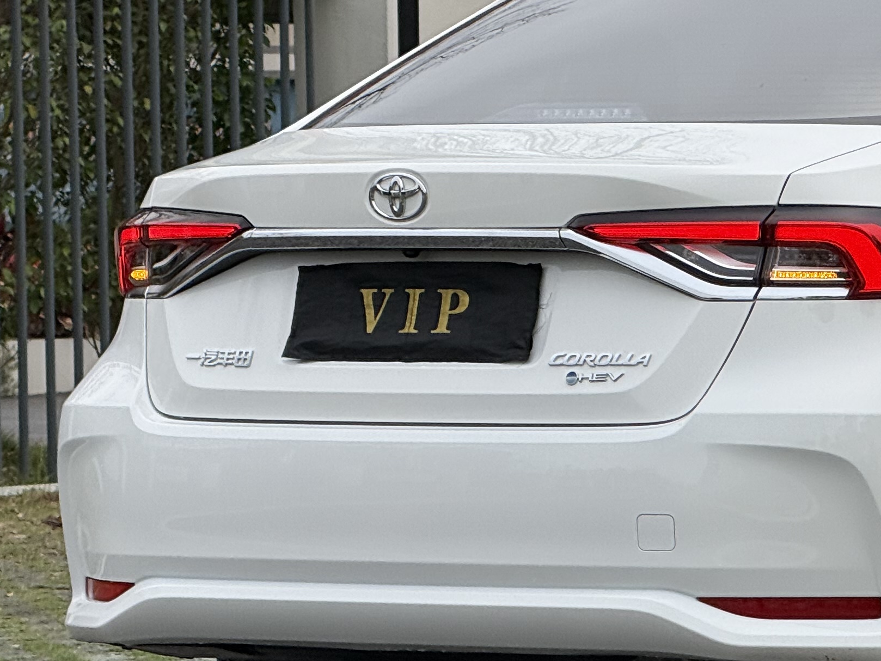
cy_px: 283
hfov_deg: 6.6
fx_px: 7611
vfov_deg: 5.0
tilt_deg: -1.1
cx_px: 1032
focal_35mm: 299
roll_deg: +0.5
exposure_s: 1/1096
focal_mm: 15.66
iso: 50
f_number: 2.8
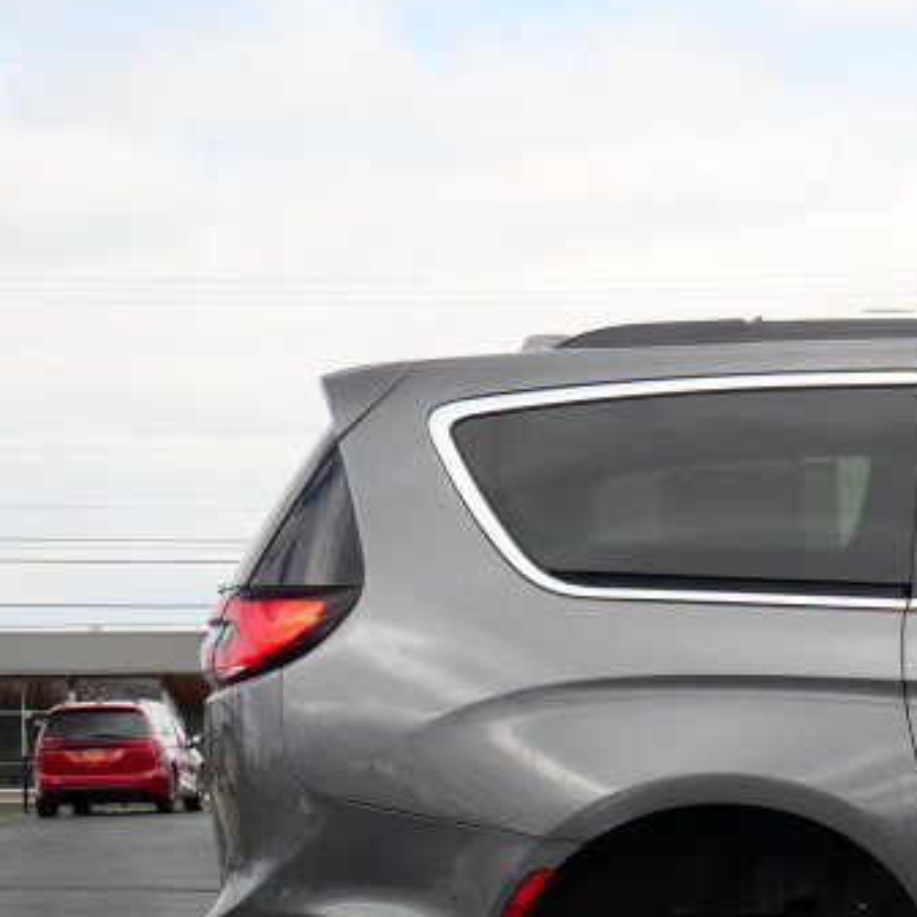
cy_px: 748
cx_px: 1371
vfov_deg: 14.7
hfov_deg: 13.9
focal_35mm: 118
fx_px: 3537
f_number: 4.2
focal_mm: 22
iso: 200
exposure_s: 1/250
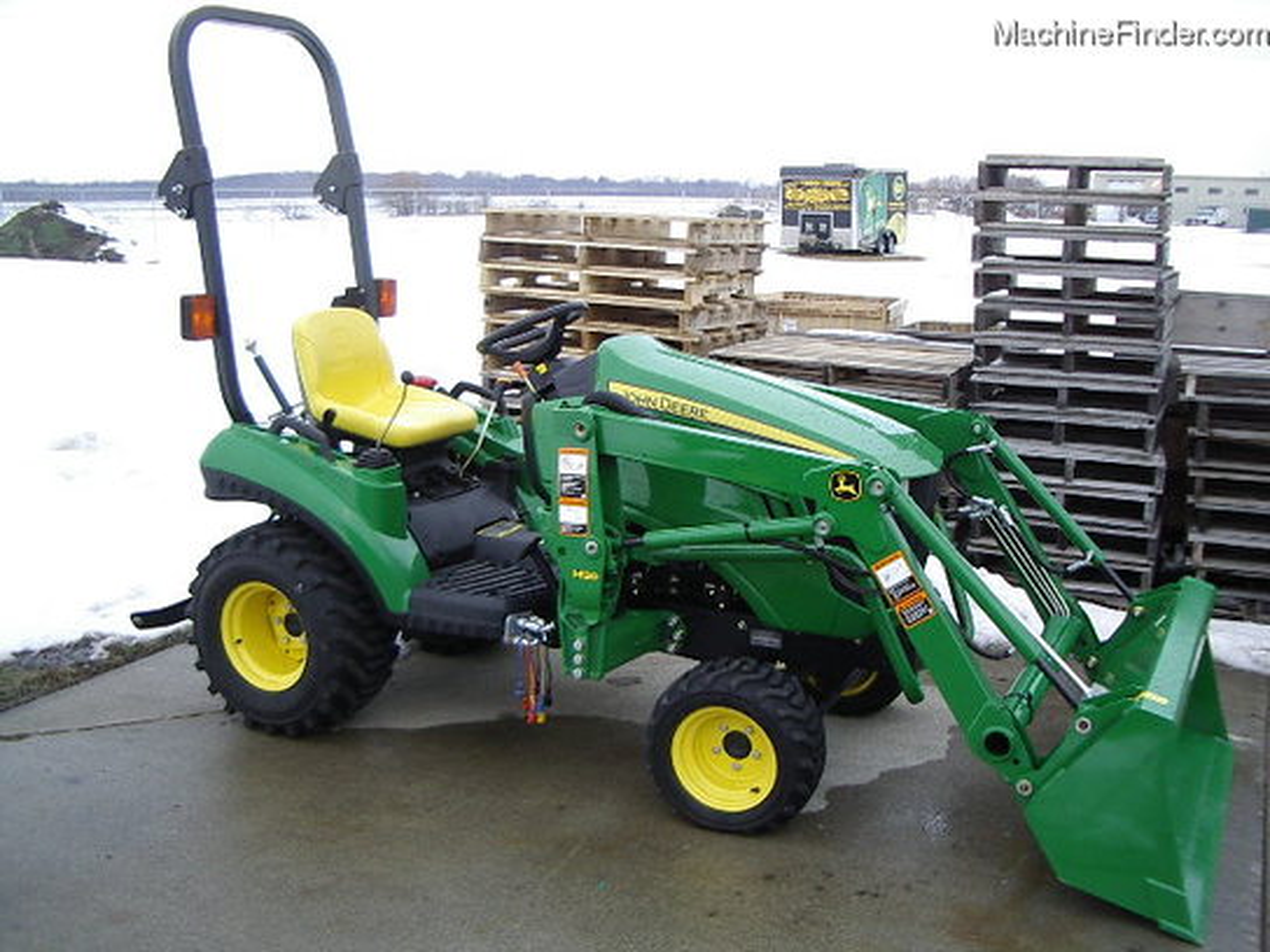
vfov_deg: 37.7
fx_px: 1394
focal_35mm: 38
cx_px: 635
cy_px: 476
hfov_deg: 49.0
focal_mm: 5.8
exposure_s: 1/100
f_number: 2.6
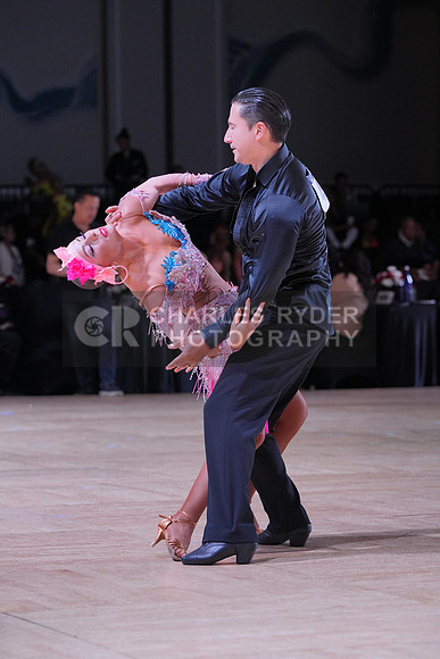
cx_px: 220
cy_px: 330
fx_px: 2803
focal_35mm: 153
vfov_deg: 13.4
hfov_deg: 9.0
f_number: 5.6
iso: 2000
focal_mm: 153
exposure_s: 1/400
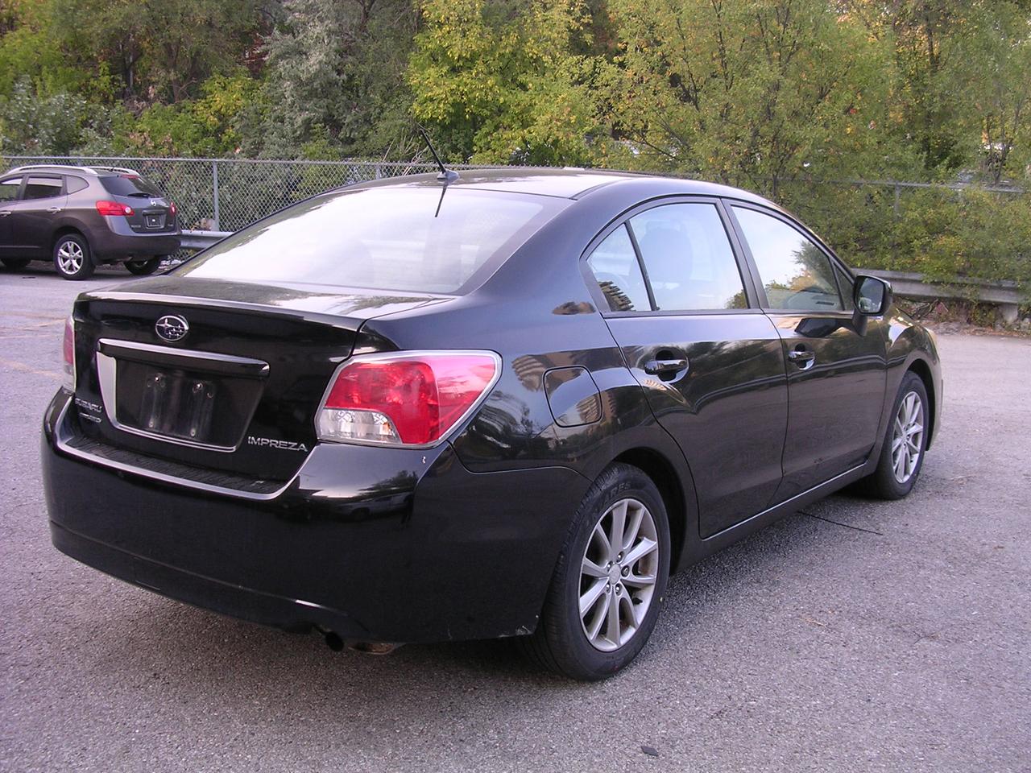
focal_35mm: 38
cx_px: 516
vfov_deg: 37.7
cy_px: 386
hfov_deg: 49.0
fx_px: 1132
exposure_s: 1/67.9
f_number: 2.8
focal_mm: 5.8
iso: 100
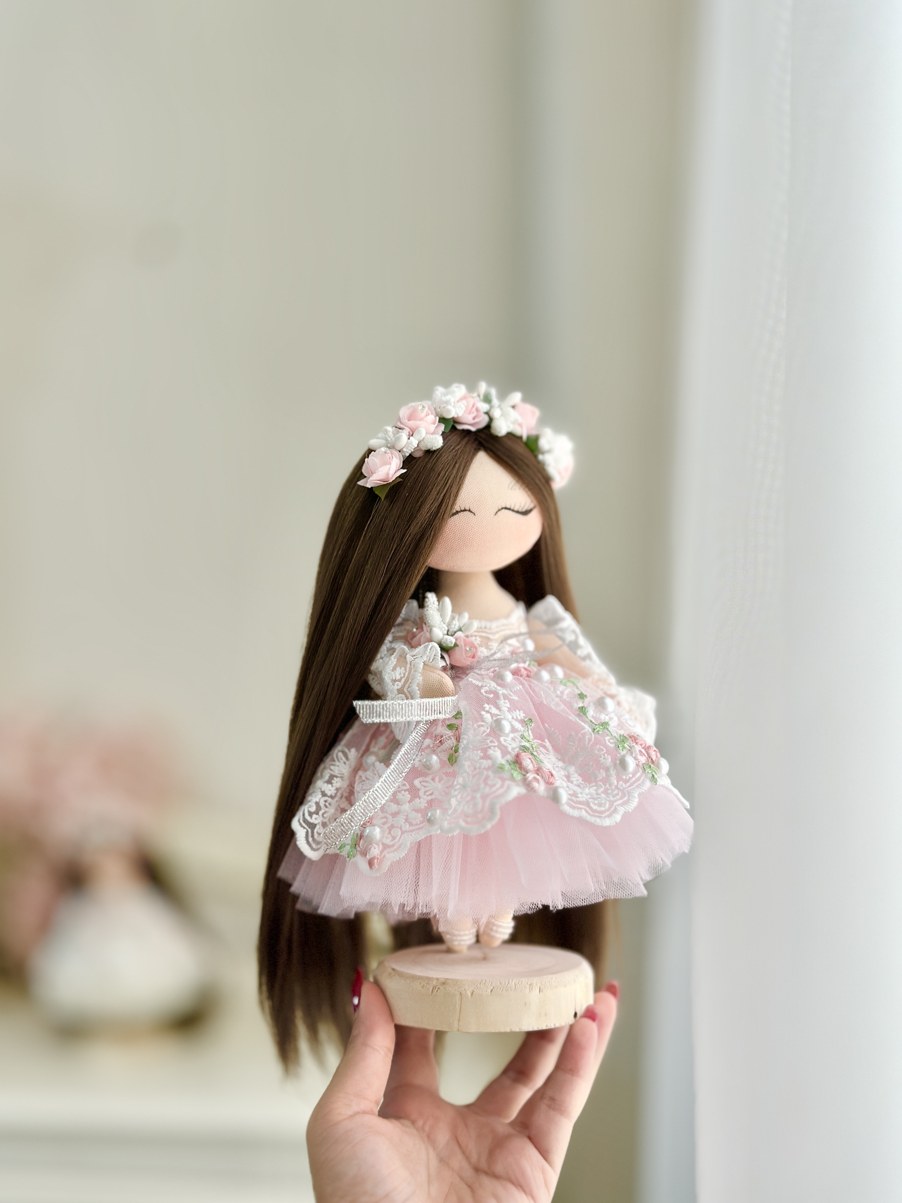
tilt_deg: -4.3
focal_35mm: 48
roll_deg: +0.6
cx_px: 451
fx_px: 1668
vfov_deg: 39.7
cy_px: 602
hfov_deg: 30.3
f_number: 1.78
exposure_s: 1/105
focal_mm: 6.86
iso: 80
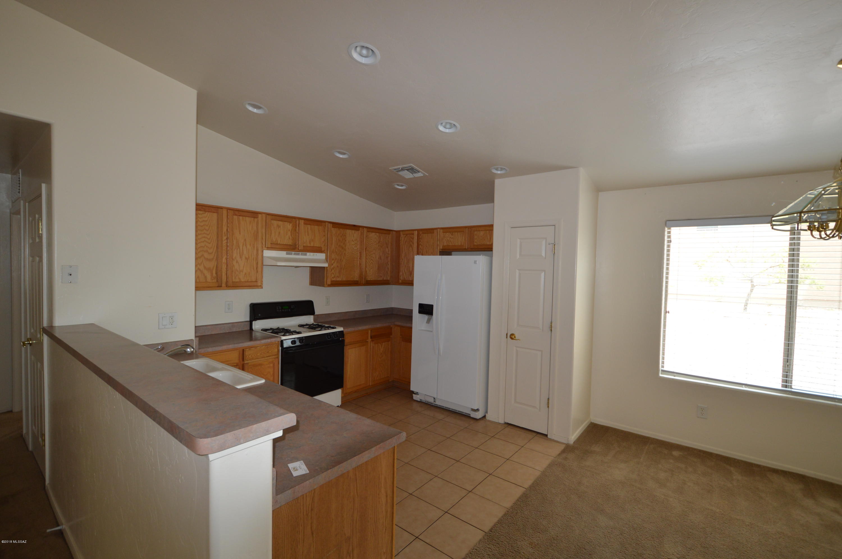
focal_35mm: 15
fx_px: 350
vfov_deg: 77.2
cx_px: 421
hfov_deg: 100.4
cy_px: 280
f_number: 4
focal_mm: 10
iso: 320
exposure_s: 1/125
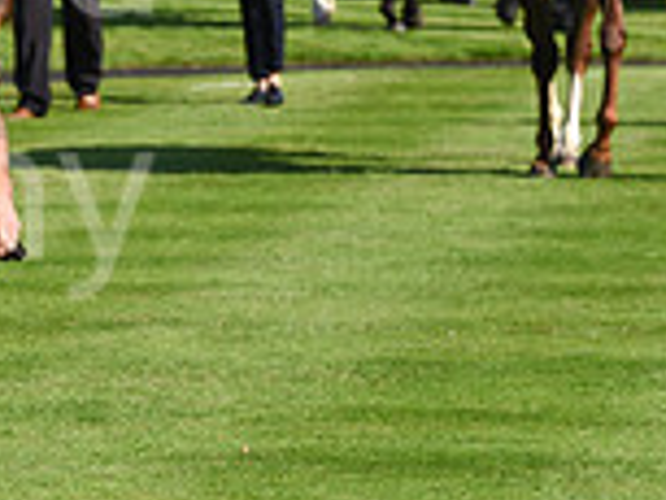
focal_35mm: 438
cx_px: -400
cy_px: -15
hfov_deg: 4.5
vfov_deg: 3.4
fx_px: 8434
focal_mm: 120
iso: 400
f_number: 6.3
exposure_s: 1/2000
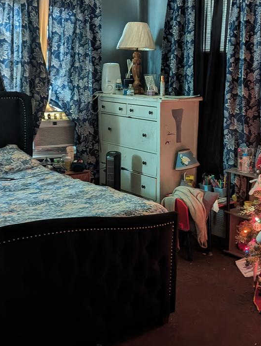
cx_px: 175
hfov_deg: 27.9
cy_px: 177
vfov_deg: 36.8
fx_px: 521
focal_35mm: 52
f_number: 1.85
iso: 1159
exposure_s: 1/60
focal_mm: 6.81
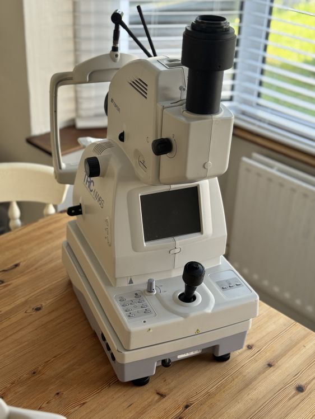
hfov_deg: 30.3
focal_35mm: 48
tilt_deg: -30.1
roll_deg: -3.5
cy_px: 210
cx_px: 158
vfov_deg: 39.7
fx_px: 582
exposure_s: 1/102
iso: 100
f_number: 1.78
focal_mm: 6.76
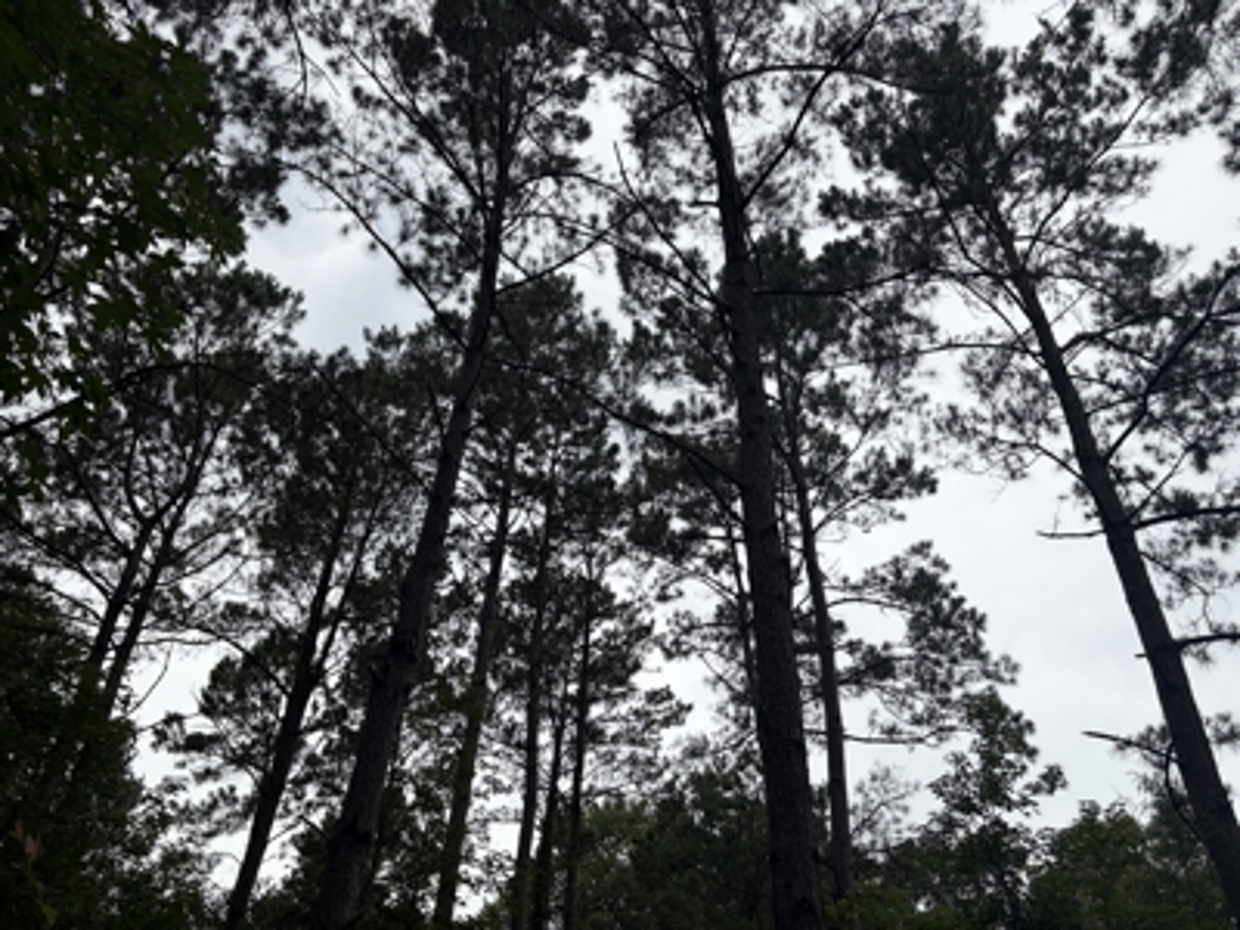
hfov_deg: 67.3
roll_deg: -1.7
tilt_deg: +43.5
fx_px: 931
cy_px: 465
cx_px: 620
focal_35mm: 26
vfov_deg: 53.1
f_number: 1.6
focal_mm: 5.96
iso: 50
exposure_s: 1/4950
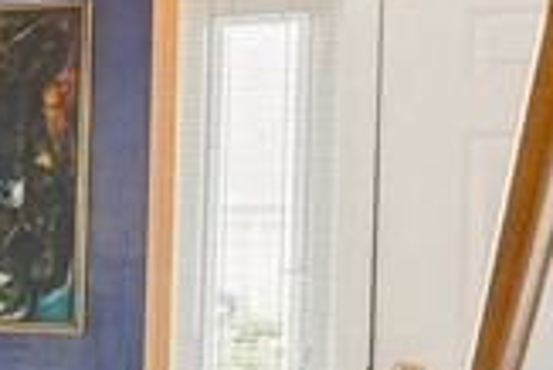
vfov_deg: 14.7
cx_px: -777
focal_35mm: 93
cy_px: 263
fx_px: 1430
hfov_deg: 14.4
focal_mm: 14
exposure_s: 1/10
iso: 200
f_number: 2.8
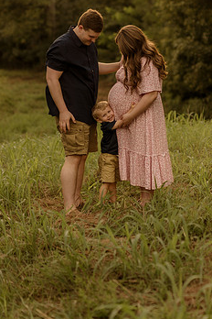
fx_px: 857
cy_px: 121
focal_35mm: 97
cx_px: 135
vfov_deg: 21.0
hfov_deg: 14.1
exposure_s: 1/800
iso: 125
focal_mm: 50
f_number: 1.8
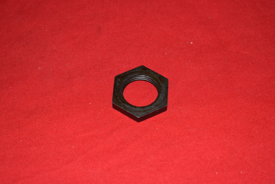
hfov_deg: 24.6
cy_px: 92
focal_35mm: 82
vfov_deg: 16.6
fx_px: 631
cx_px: 138
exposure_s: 1/200
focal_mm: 55
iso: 400
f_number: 5.6
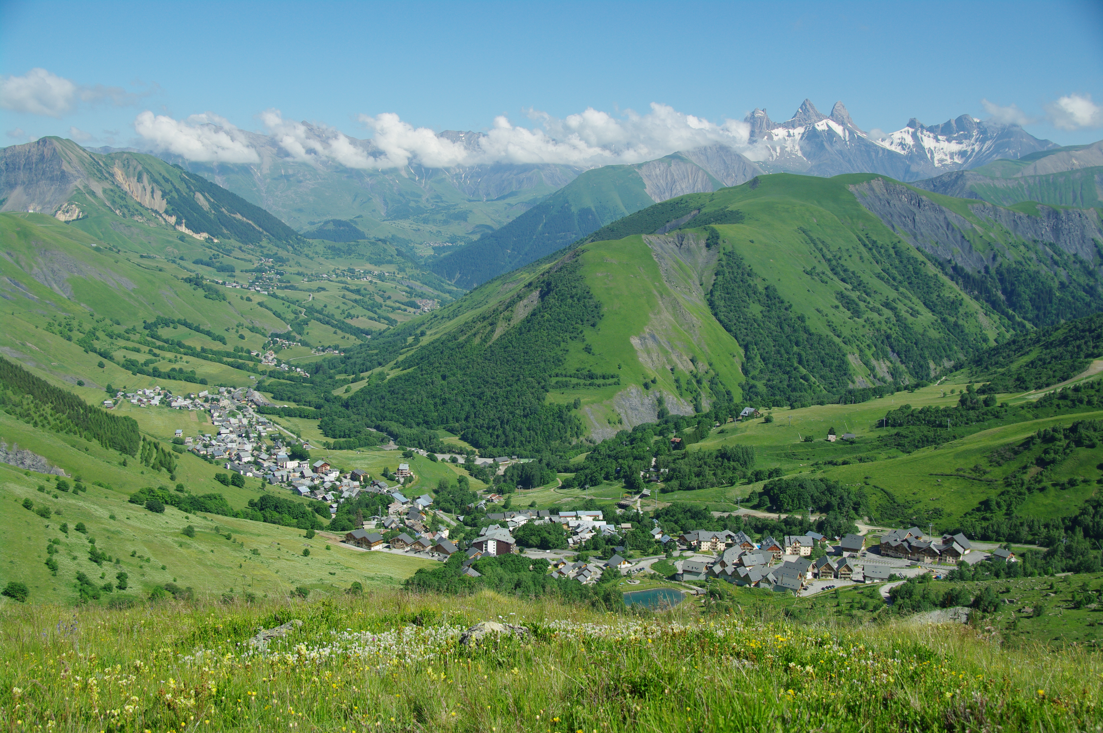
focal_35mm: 35
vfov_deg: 38.1
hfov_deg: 54.9
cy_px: 366
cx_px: 552
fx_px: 1062
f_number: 5.6
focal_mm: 23.13
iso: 200
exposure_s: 1/750
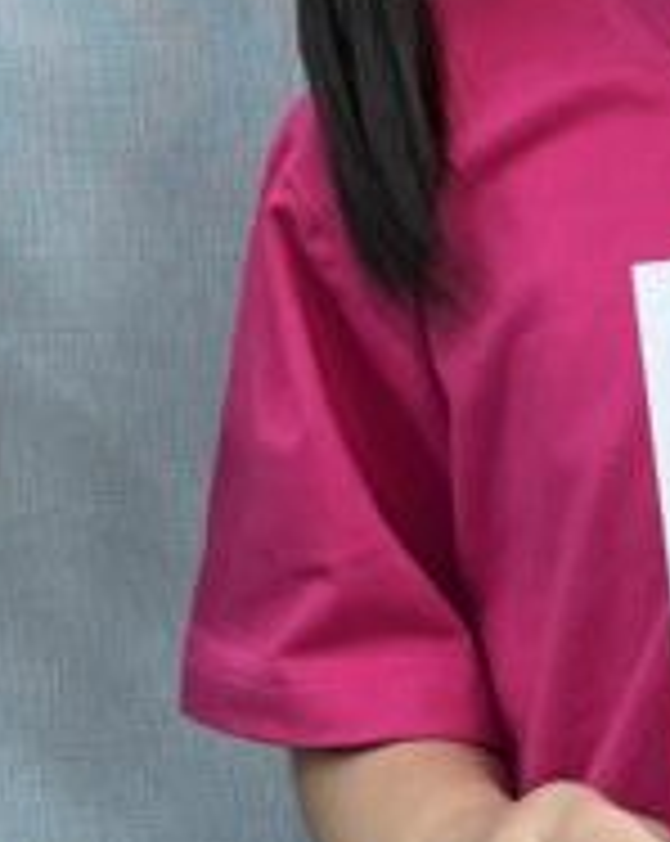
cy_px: 351
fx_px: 3379
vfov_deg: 14.2
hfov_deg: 10.9
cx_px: 985
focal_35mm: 136
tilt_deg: -17.8
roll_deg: +0.4
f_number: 1.6
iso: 40
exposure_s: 1/100
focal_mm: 5.1
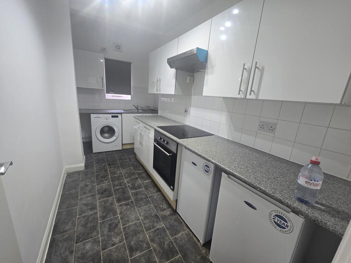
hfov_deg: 106.2
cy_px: 132
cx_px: 176
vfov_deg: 89.9
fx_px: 132
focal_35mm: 13
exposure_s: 1/50
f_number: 2.2
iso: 160
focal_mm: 2.2
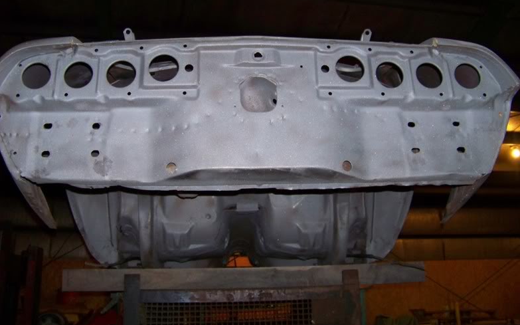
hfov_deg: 50.4
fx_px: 553
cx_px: 265
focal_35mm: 39
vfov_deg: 32.7
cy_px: 130
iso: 200
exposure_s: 1/30
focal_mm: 5.85
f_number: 2.8
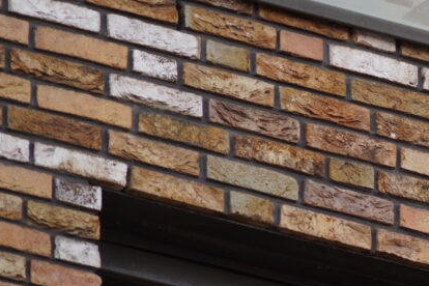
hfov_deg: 3.5
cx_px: 520
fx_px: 7066
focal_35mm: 593
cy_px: -11
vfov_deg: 2.3
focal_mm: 240
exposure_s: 1/80
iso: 320
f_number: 6.3
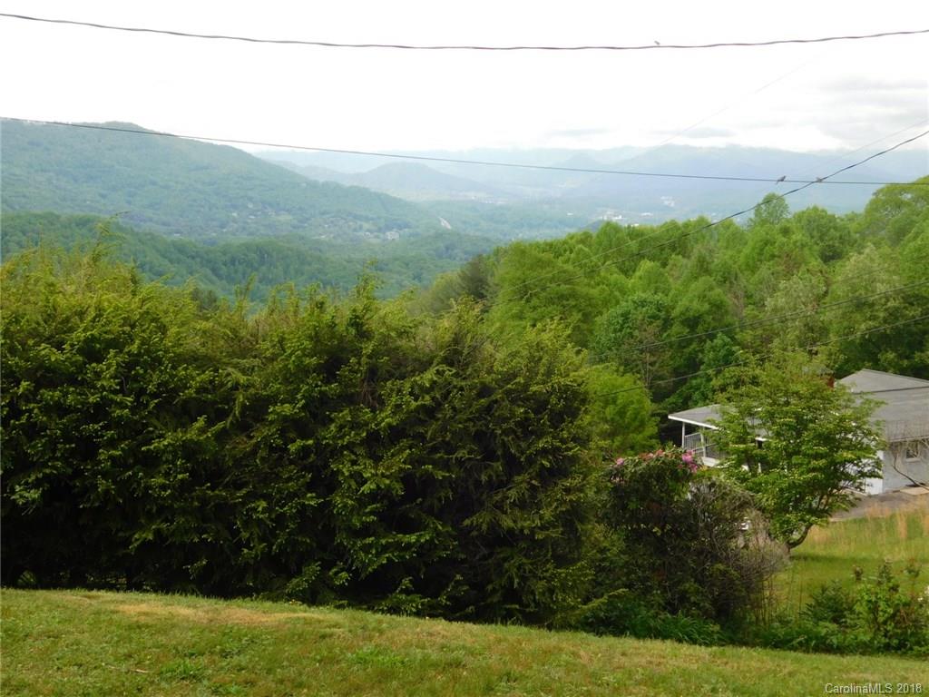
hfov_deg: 32.7
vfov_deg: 24.8
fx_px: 1583
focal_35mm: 59
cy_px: 348
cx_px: 464
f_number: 4
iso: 125
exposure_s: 1/320
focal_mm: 10.4
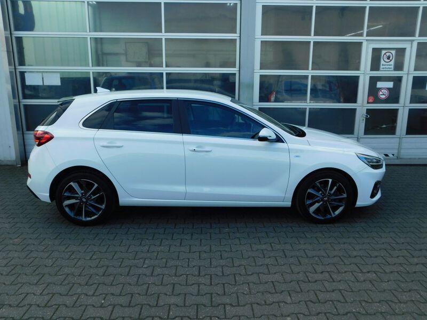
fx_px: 345
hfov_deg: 63.4
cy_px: 160
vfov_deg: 49.7
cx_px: 214
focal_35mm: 28
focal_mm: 4.9
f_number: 3.2
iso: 125
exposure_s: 1/640
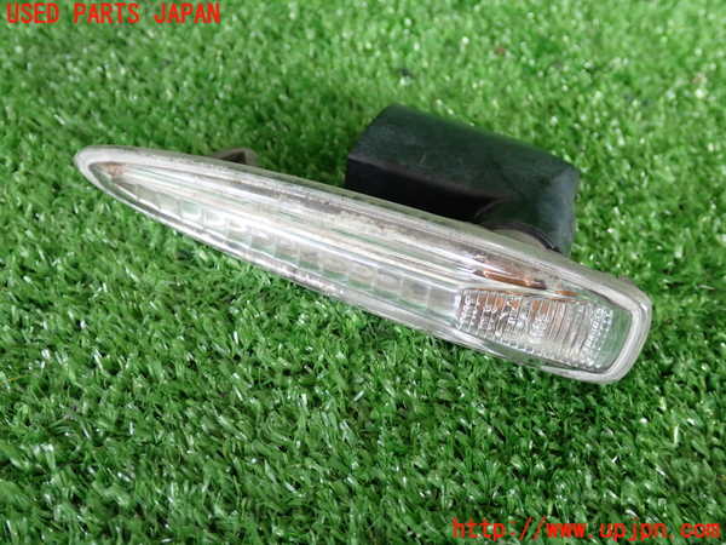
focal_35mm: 38
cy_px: 272
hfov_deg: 49.0
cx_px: 363
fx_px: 797
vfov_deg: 37.7
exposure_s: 1/50
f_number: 2.7
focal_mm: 6.83
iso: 200
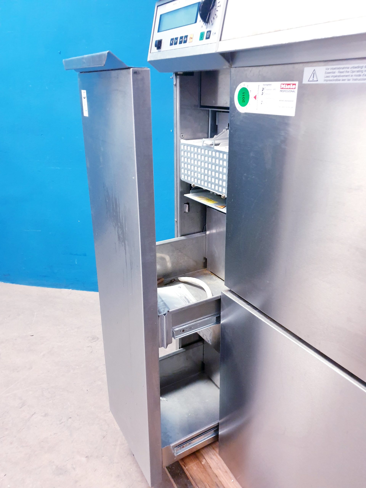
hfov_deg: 53.1
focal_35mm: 26
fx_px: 367
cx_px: 183
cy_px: 244
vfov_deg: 67.3
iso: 250
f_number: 1.5
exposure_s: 1/25
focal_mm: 4.3
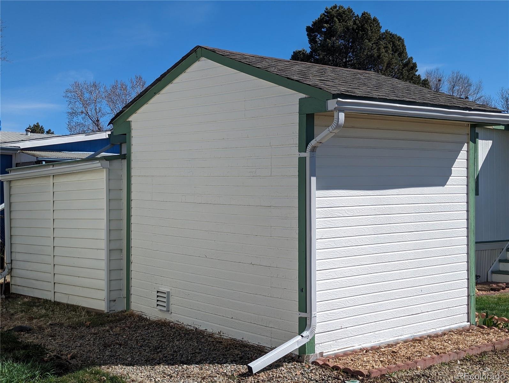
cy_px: 192
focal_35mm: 48
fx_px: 707
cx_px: 254
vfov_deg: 30.3
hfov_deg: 39.6
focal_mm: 6.81
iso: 47
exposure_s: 1/2710
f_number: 1.85
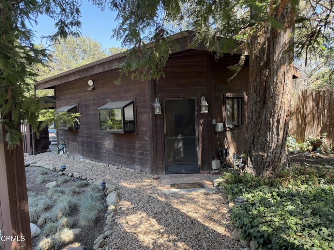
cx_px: 167
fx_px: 232
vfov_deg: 56.8
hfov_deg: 71.6
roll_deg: +2.5
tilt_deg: -4.8
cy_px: 125
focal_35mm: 24
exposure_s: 1/182
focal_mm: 6.76
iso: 80
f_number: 1.78
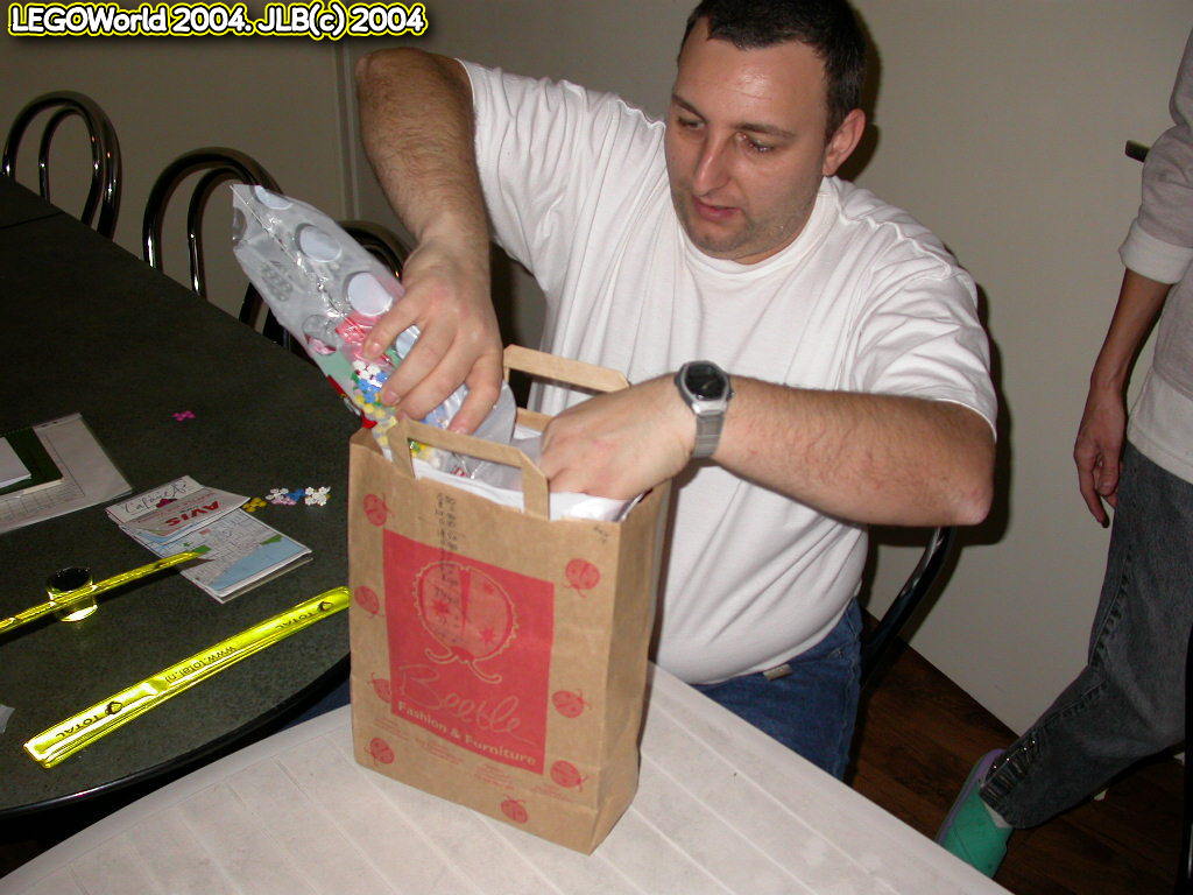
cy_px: 448
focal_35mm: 38
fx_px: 1310
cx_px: 596
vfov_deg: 37.7
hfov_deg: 49.0
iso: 100
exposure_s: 1/60
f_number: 2.6
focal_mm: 7.85
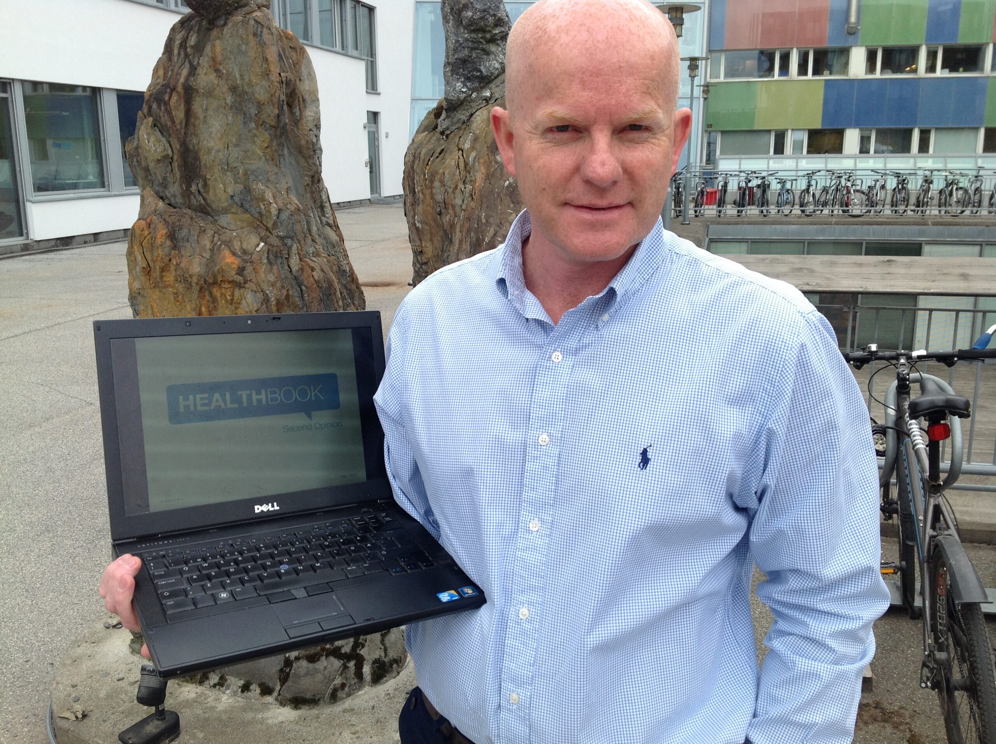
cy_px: 372
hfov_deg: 52.7
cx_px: 498
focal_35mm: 35
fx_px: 1006
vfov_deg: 40.6
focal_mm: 4.28
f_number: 2.4
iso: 50
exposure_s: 1/570
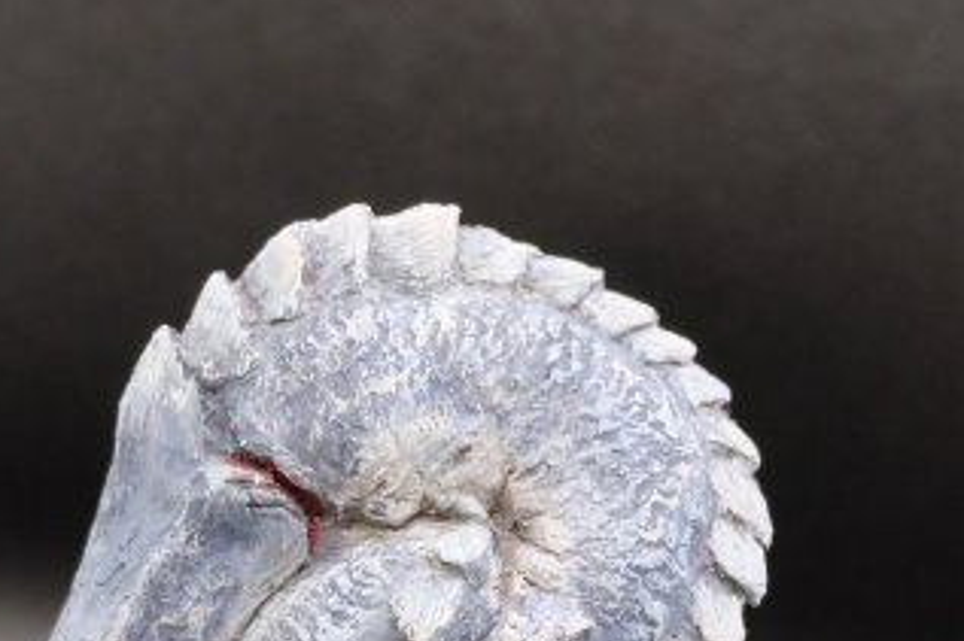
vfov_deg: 12.6
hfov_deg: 19.3
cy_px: 737
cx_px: 487
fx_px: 2837
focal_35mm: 106
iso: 3200
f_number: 4.5
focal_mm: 28.2
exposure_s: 1/50
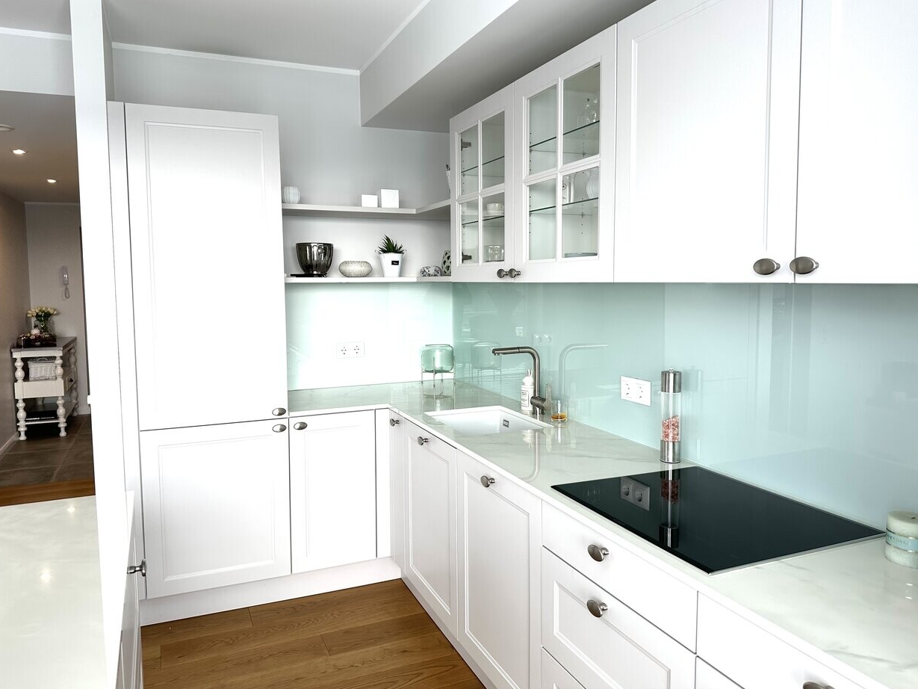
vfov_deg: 54.9
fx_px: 663
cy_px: 333
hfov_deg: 69.4
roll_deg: +0.1
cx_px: 445
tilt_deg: -4.8
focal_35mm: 25
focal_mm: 6.86
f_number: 1.78
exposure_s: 1/125
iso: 64
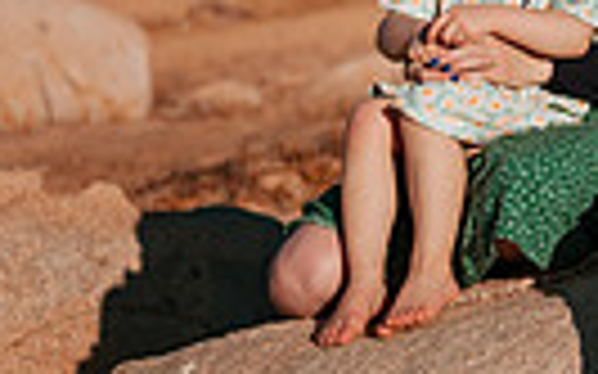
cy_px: -2
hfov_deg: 12.9
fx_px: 2541
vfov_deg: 8.4
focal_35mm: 156
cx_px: 809
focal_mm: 35
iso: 50
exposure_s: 1/8000
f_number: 1.8
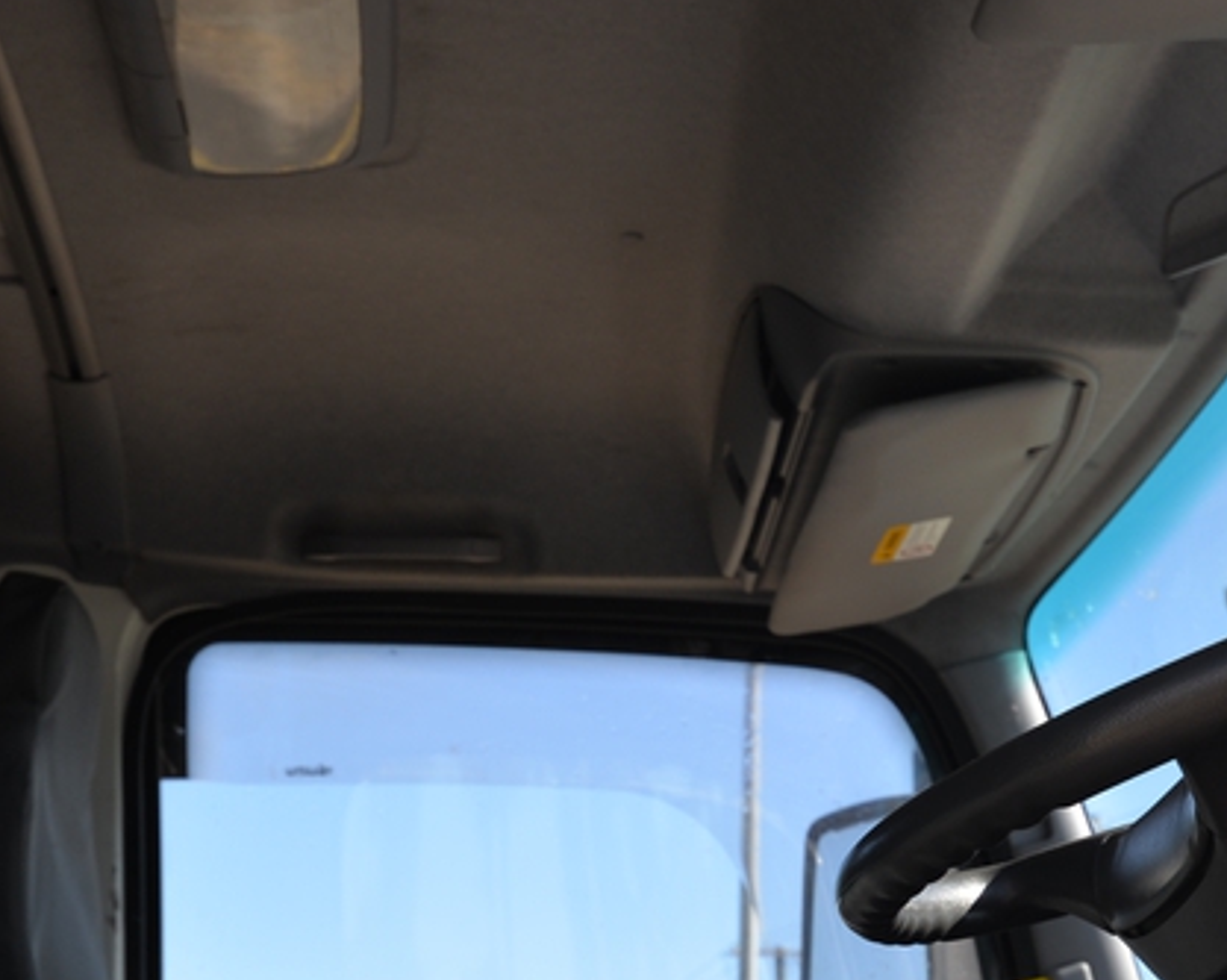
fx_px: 2939
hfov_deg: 23.6
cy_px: 831
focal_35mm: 81
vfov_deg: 18.7
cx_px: 677
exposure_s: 1/250
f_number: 8
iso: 200
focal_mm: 35
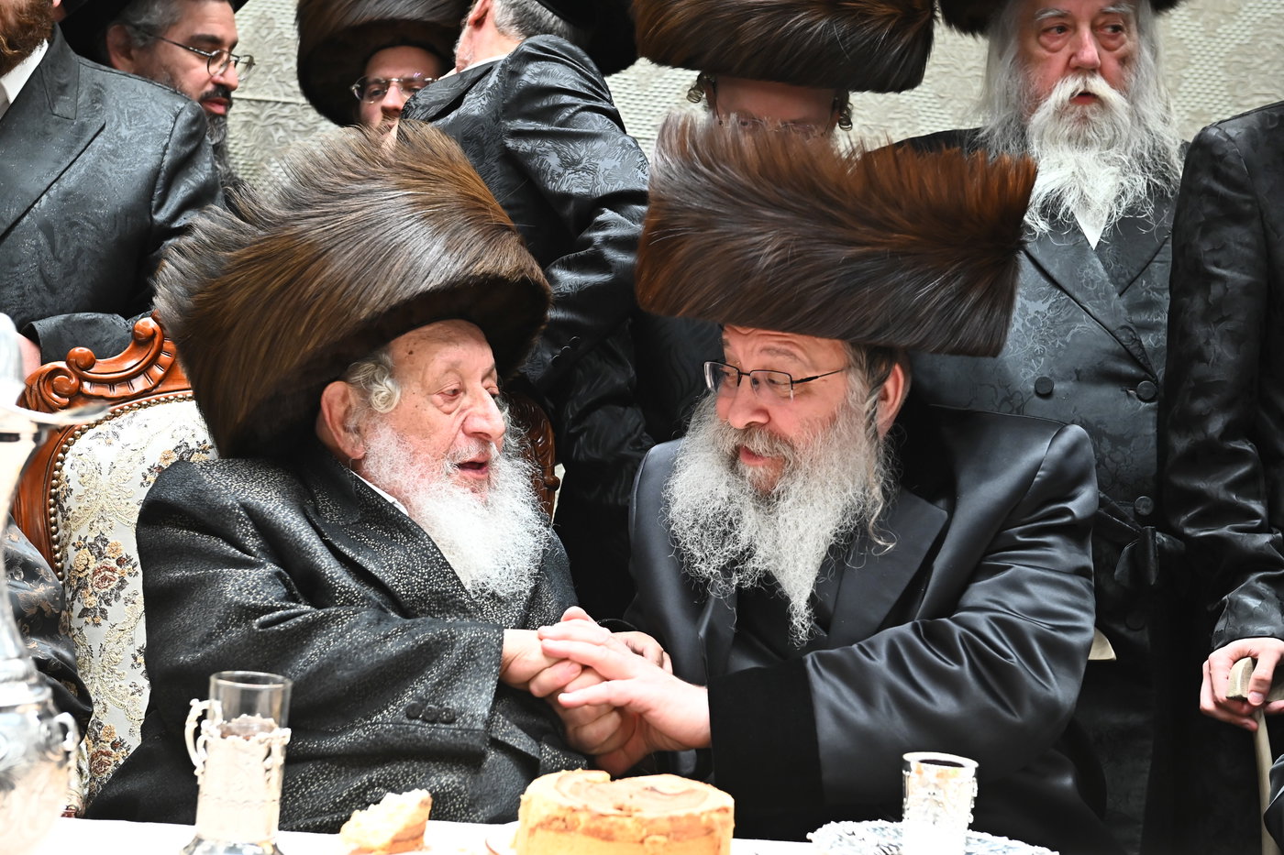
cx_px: 642
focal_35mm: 70
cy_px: 428
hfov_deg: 28.8
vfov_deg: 19.5
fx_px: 2496
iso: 2000
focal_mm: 70
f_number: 5.6
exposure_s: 1/200
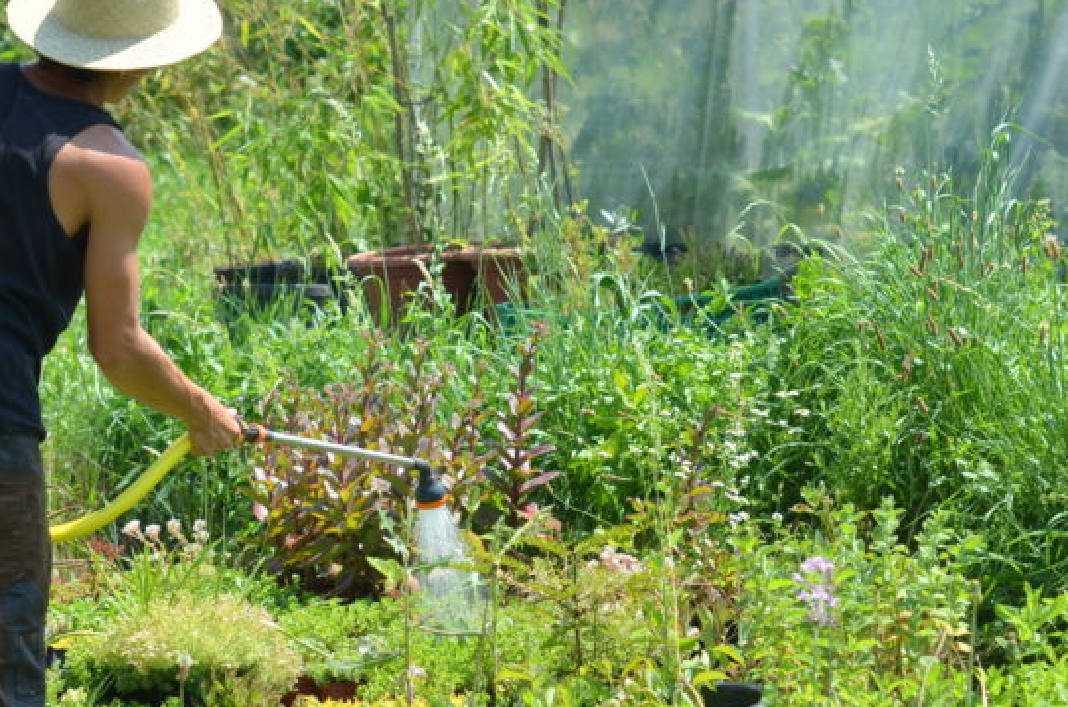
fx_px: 4203
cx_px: 391
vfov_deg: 9.6
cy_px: 373
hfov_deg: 14.5
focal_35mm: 142
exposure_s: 1/1000
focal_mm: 50
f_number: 3.5
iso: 100
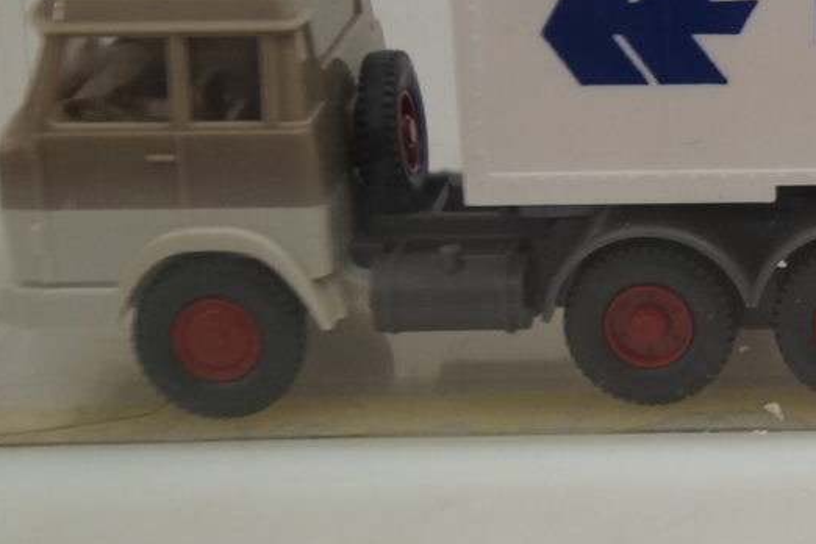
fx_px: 3468
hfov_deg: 12.8
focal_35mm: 153
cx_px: 1169
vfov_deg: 8.9
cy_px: -123
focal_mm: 26
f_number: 4.5
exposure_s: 1/160
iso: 400
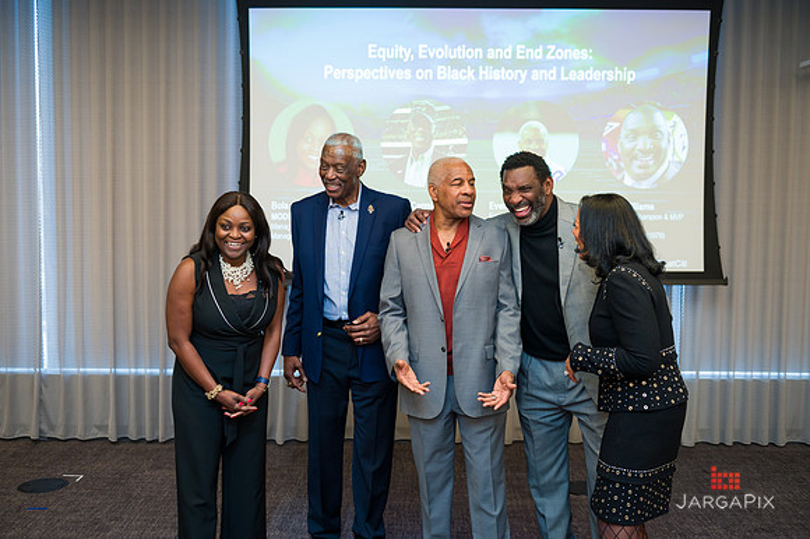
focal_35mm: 38
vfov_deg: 35.0
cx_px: 405
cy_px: 270
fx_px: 854
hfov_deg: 50.7
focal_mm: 38
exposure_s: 1/200
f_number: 4
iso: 640
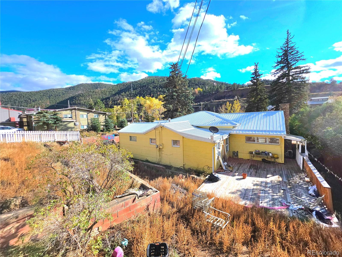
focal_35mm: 13
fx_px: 128
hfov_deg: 106.2
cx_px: 171
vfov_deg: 89.9
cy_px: 128
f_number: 1.9
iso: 16
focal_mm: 2.2
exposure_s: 1/909
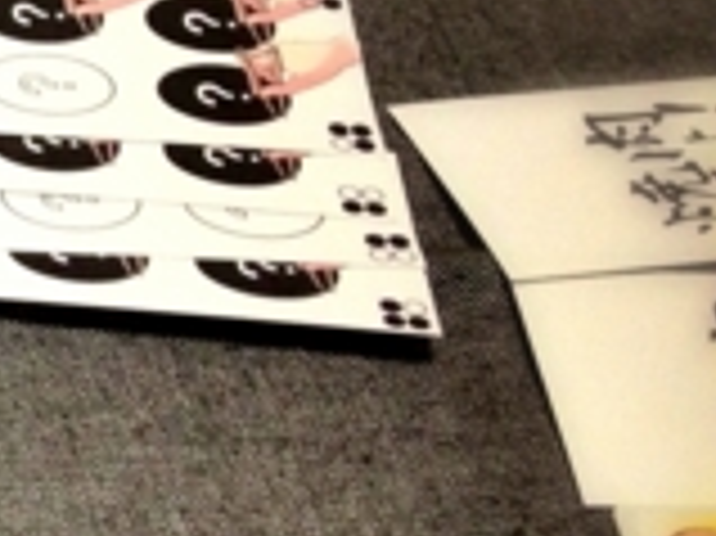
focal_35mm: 141
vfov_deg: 10.4
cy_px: 541
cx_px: -721
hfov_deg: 12.4
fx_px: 2914
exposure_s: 1/20
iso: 160
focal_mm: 4.28
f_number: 2.4
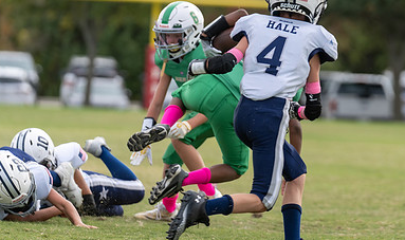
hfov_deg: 5.4
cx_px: 288
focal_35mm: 394
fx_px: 4287
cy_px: 59
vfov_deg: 3.2
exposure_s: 1/1250
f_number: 3.5
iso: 200
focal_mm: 198
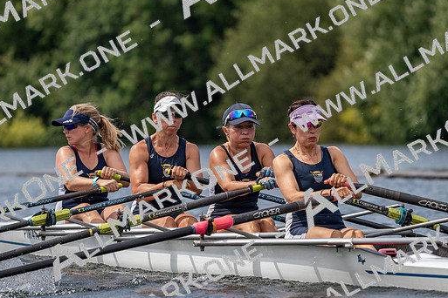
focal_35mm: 363
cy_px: 147
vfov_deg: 3.8
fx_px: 4517
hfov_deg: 5.7
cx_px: 229
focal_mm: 321
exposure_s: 1/1600
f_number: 6.3
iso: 250
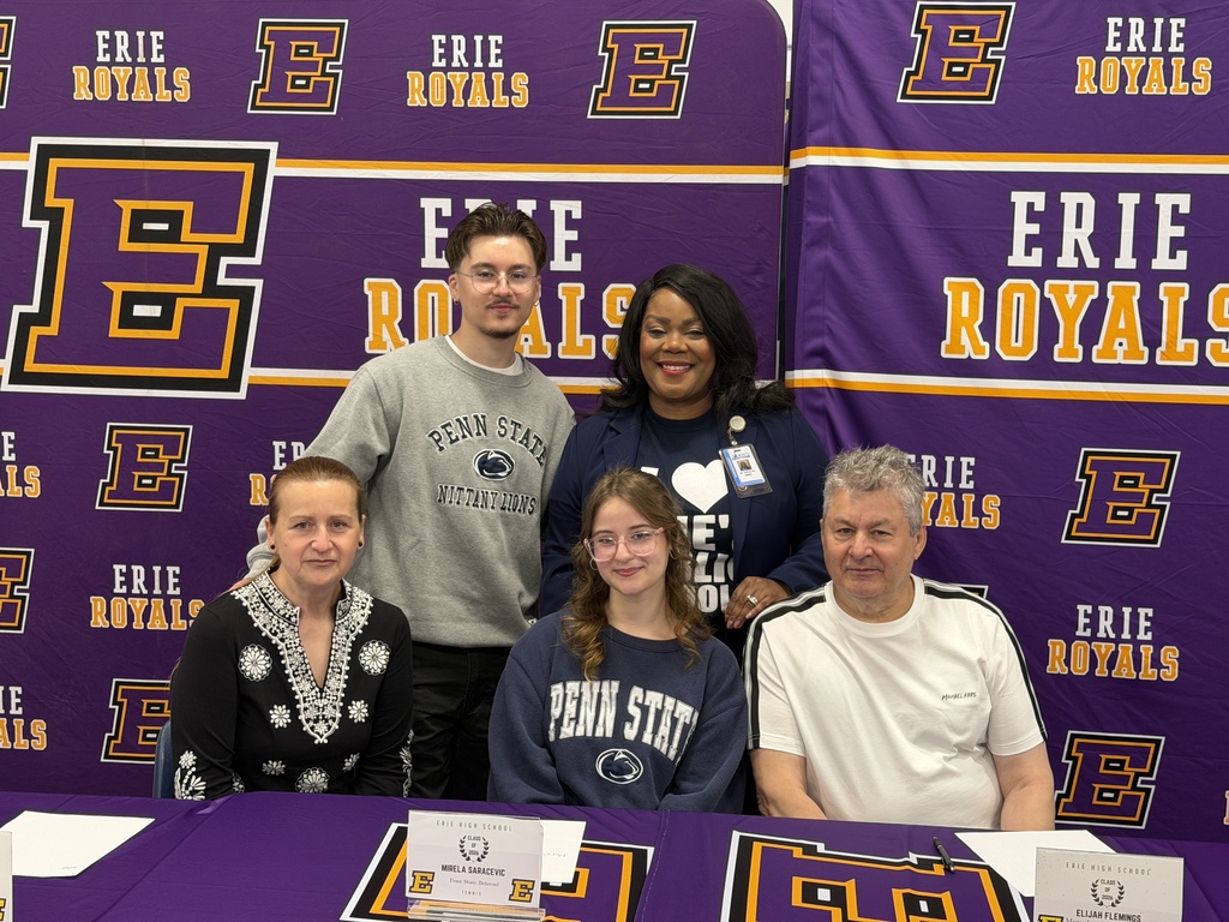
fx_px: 1704
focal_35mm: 48
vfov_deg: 30.3
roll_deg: -1.1
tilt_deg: -6.7
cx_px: 614
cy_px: 461
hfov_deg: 39.7
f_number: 1.78
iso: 160
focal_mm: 6.76
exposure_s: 1/60
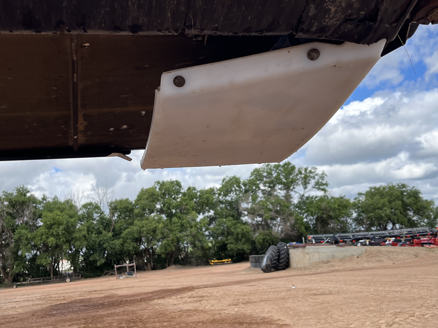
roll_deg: +6.0
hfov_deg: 42.1
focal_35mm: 45
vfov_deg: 32.1
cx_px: 215
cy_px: 131
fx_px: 569
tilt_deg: +12.9
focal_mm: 5.1
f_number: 1.6
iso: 50
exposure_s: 1/1890
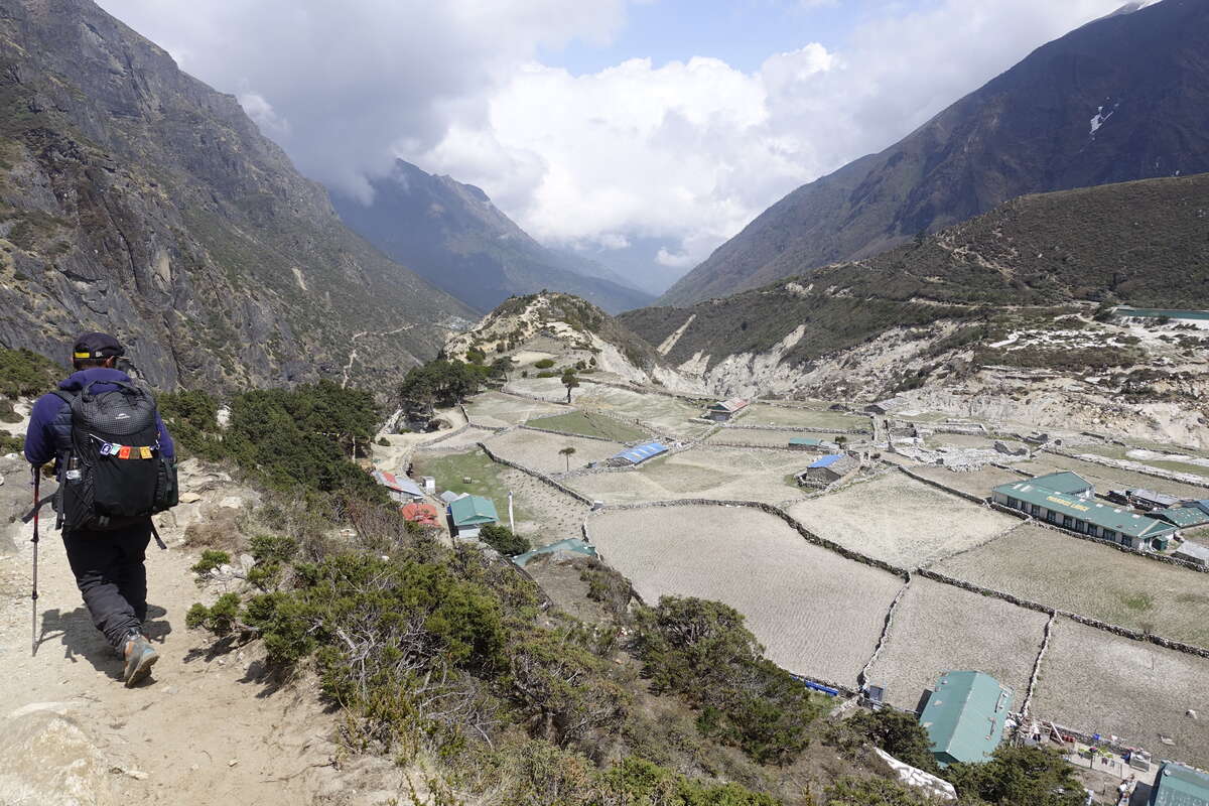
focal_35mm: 24
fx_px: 806
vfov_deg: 53.1
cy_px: 403
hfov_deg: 73.7
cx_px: 604
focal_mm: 8.8
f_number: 5.6
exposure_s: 1/640
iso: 125
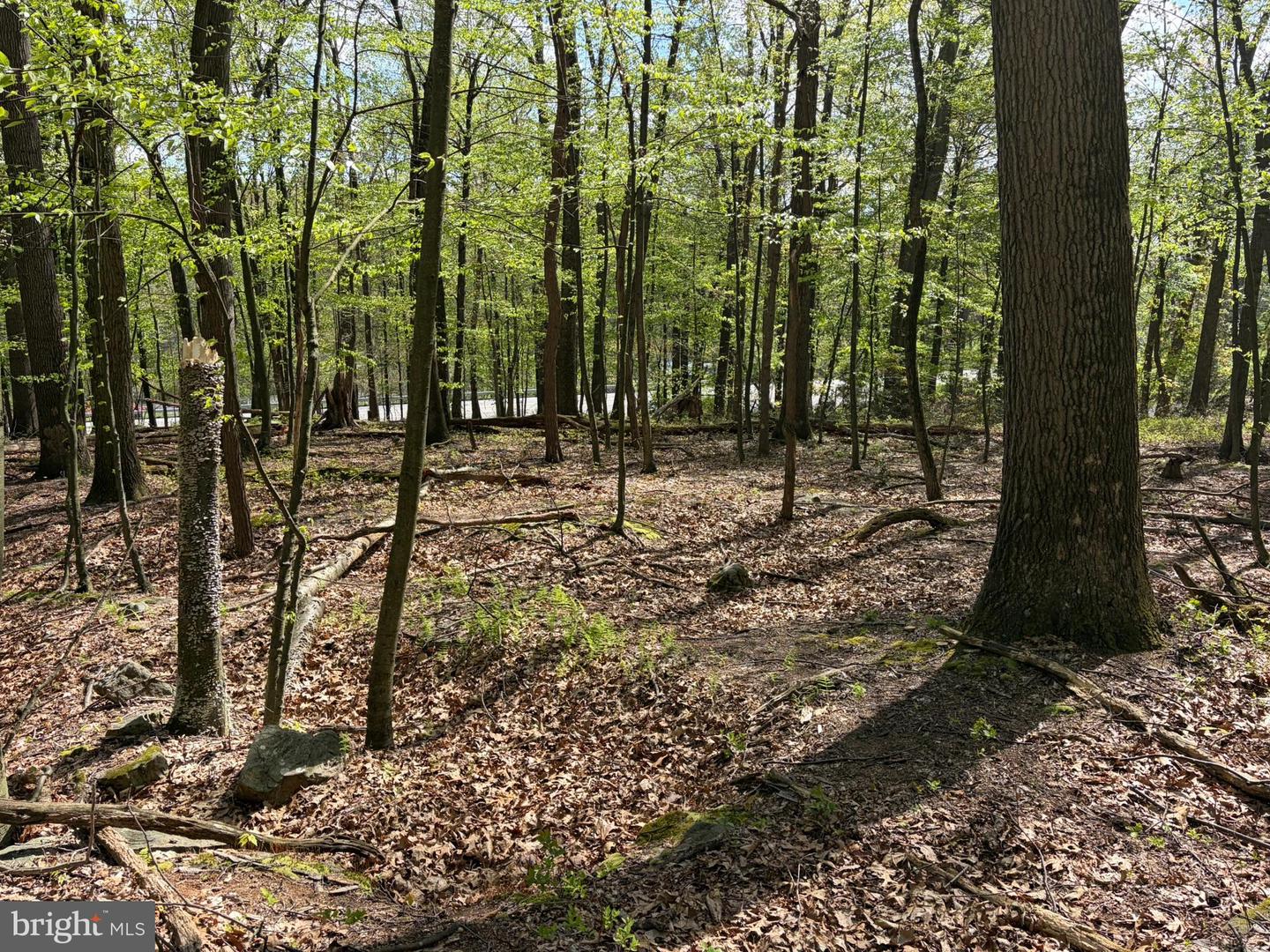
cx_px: 635
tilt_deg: -10.7
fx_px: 954
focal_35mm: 26
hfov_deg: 67.3
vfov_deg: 53.1
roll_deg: -1.8
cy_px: 476
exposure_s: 1/973
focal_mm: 5.96
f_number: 1.6
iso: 50
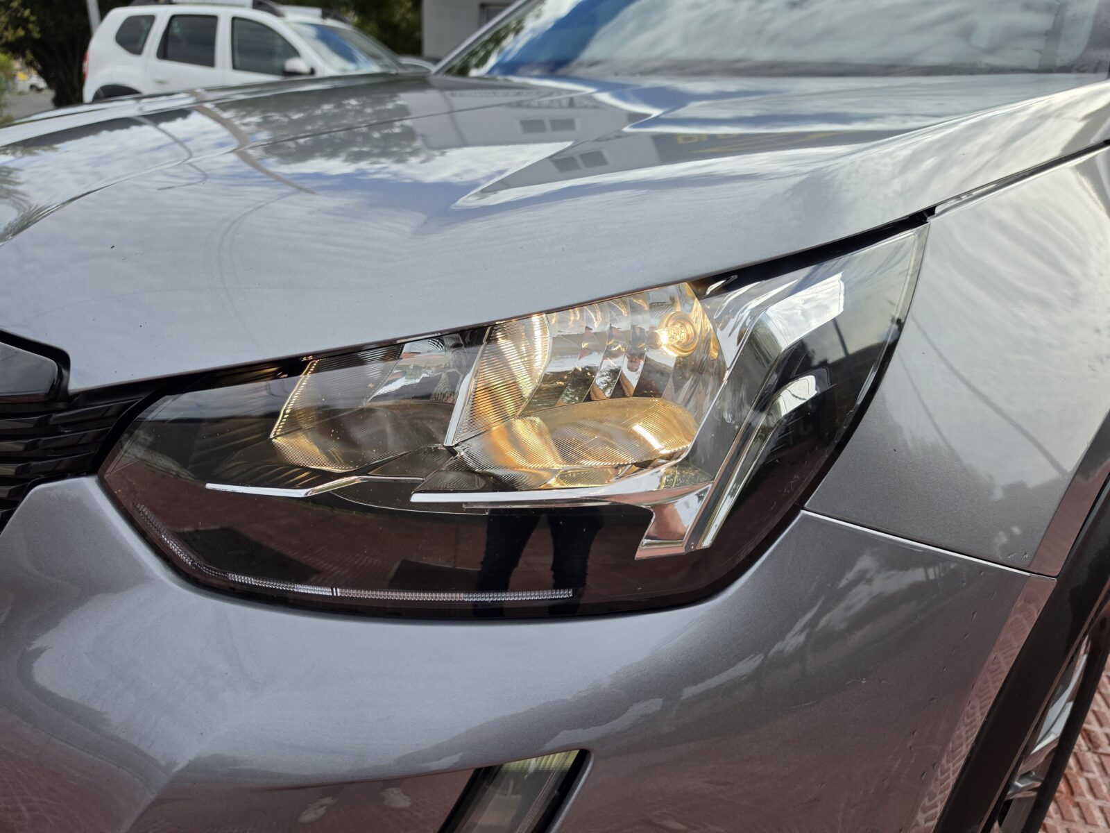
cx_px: 555
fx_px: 738
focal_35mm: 23
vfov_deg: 58.9
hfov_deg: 73.9
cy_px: 416
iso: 64
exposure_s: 1/4887
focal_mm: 6.5
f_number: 1.4
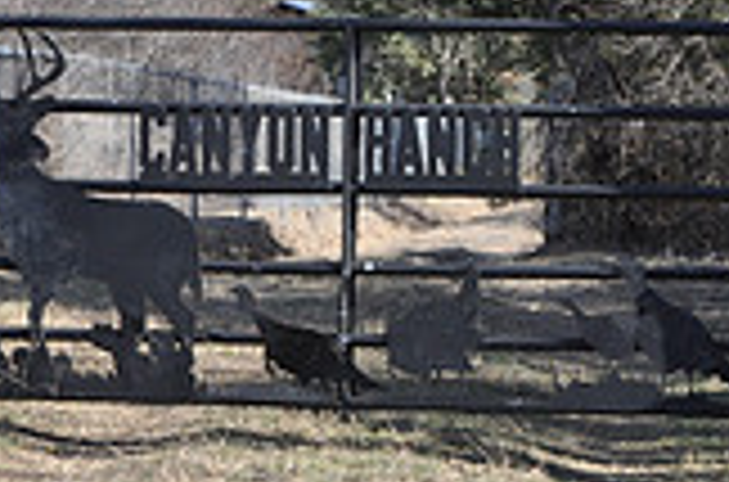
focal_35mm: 183
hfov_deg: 11.3
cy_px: 214
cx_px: 378
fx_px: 3695
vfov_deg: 7.5
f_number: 10
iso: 200
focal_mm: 34
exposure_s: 1/100
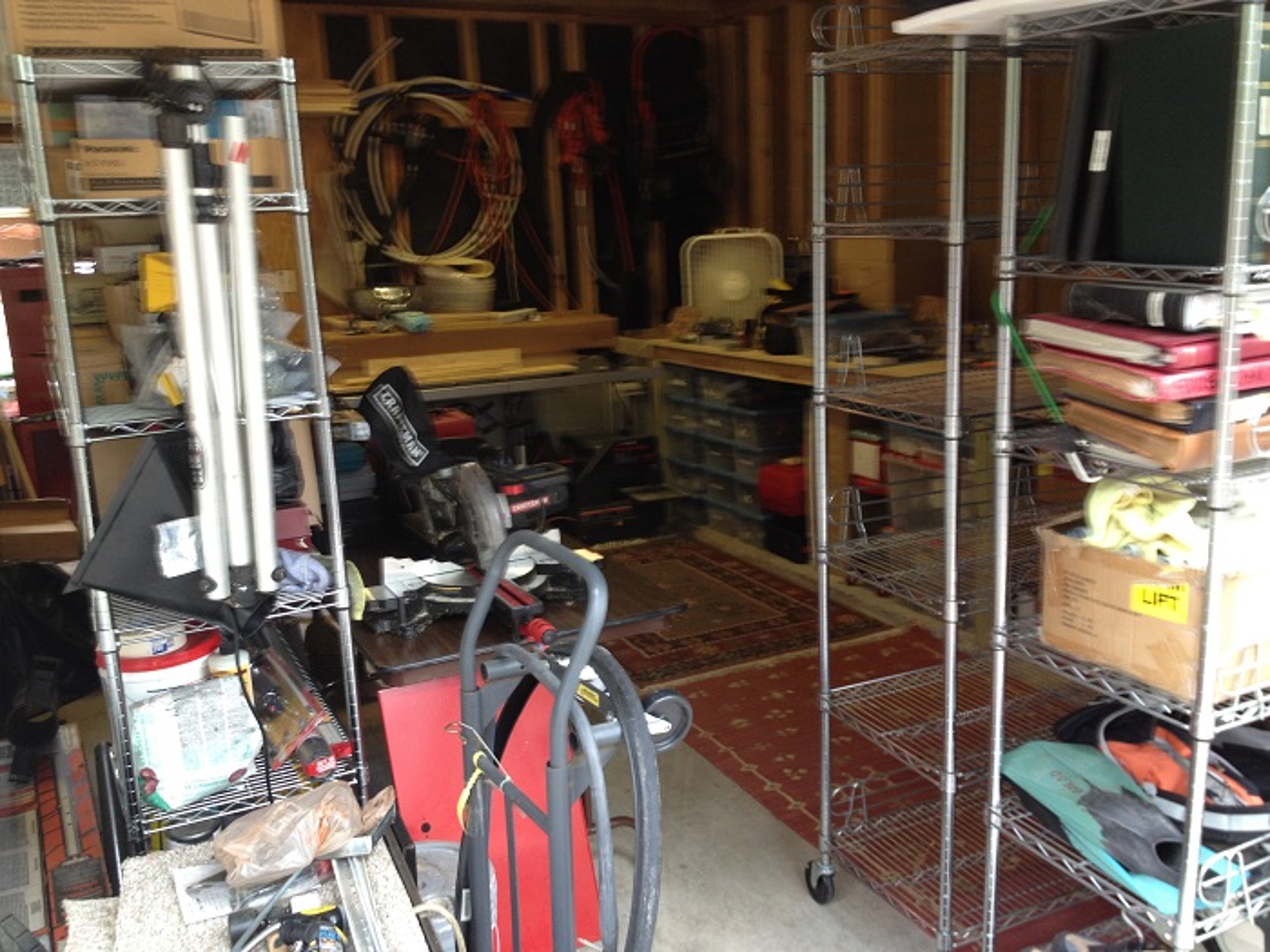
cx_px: 635
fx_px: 1284
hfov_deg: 52.6
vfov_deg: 40.7
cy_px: 476
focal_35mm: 35
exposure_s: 1/20
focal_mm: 4.28
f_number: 2.4
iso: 80
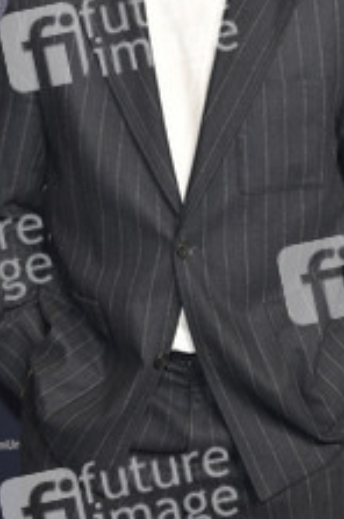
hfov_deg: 17.2
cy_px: 154
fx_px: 1136
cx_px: 186
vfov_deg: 25.5
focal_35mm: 79
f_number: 6.3
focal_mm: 44
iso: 2000
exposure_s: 1/250
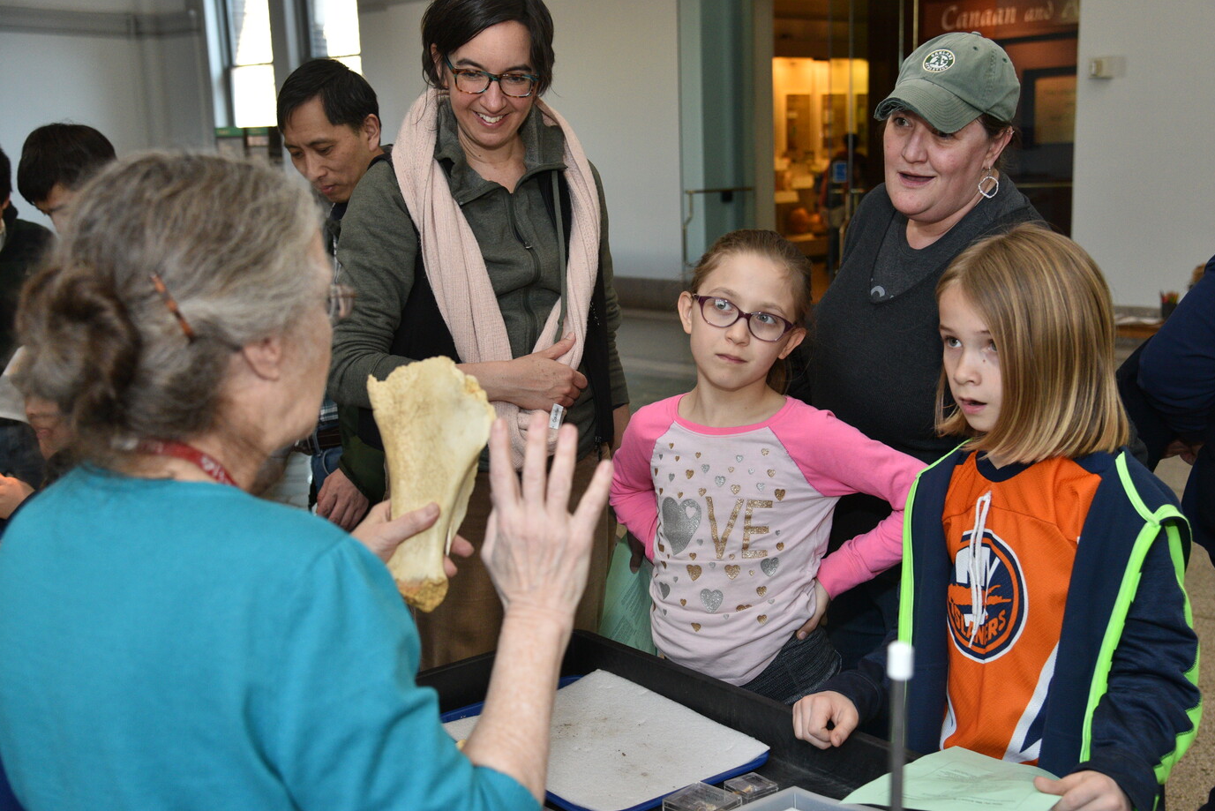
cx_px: 621
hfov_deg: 42.7
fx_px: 1553
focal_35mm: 46
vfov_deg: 29.3
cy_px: 402
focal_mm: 44
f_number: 4.5
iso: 1600
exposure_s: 1/200
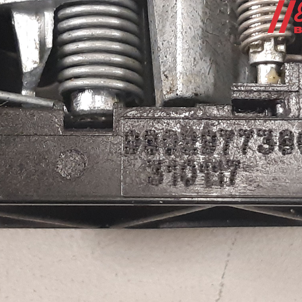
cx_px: 186
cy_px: 152
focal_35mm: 31
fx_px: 306
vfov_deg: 52.5
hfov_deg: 52.1
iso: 250
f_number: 1.7
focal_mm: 3.93
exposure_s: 1/25
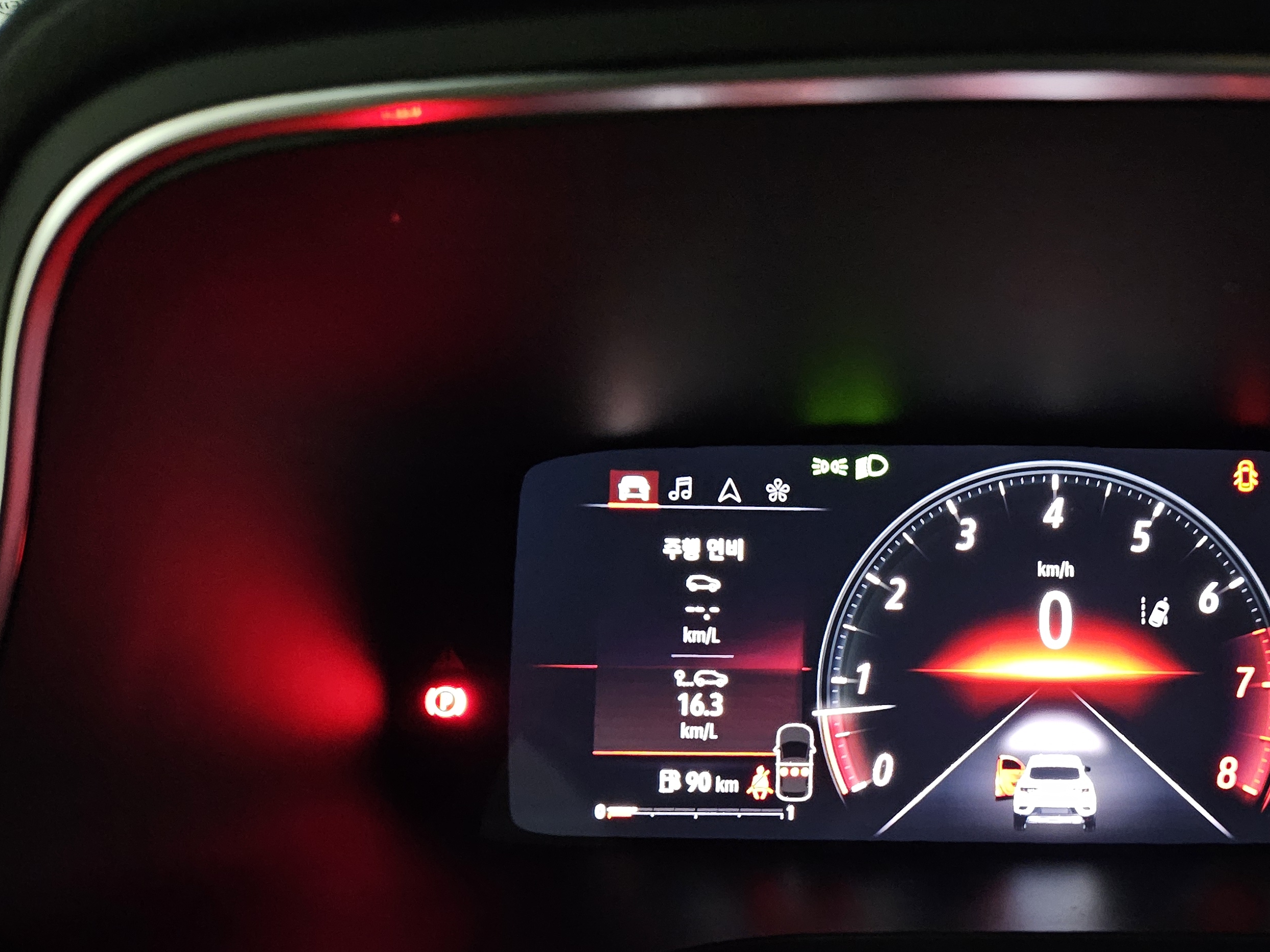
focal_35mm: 37
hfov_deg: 48.0
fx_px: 1358
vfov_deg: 37.9
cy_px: 682
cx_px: 970
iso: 1600
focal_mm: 5.4
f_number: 1.8
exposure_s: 1/25
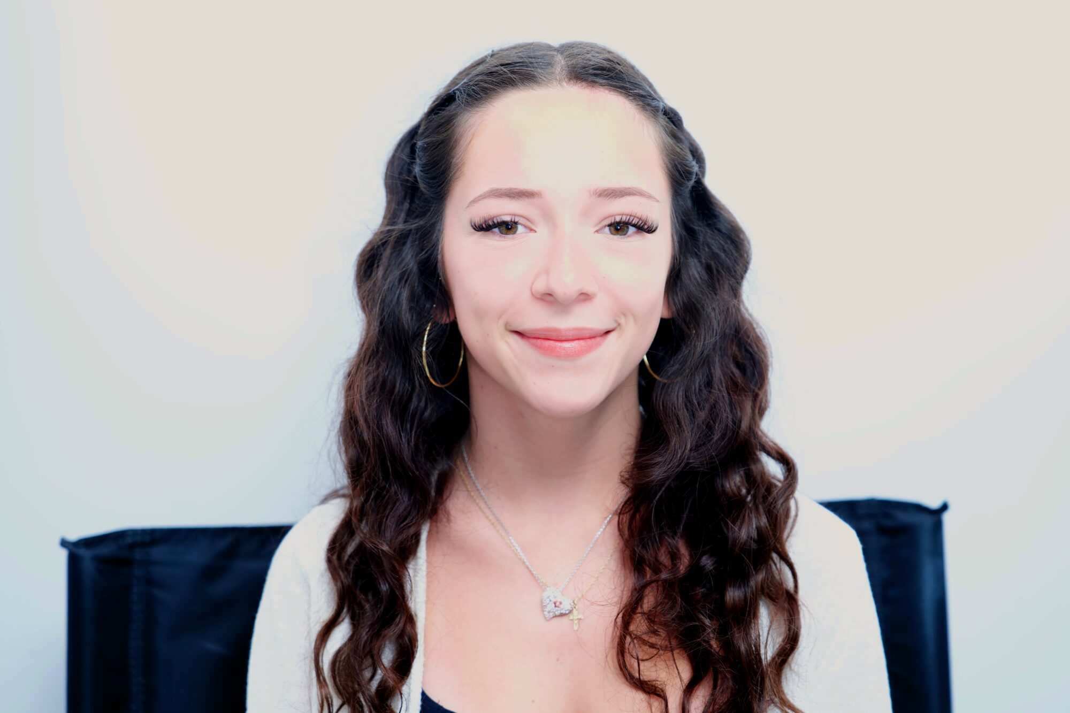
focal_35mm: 64
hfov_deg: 31.4
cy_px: 356
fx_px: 1902
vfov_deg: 21.2
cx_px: 535
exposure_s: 1/100
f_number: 2.8
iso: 1000
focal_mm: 64
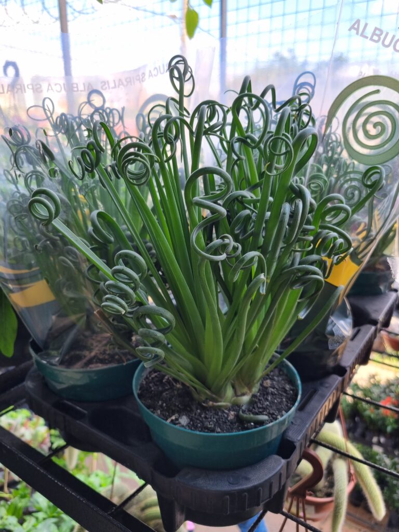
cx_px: 200
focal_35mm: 26
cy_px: 266
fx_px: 400
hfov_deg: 53.1
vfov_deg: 67.3
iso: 50
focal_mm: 5.4
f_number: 1.8
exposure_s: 1/134
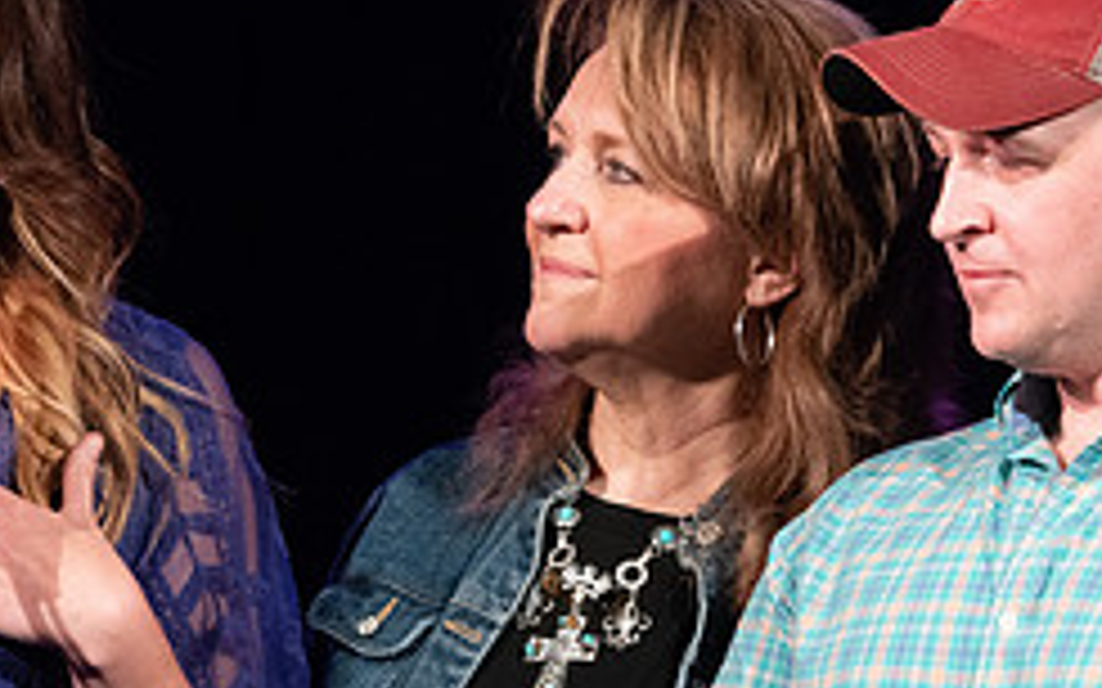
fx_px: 11830
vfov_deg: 3.3
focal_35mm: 394
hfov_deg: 5.3
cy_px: 456
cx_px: 490
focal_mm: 163
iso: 6400
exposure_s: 1/125
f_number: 6.3
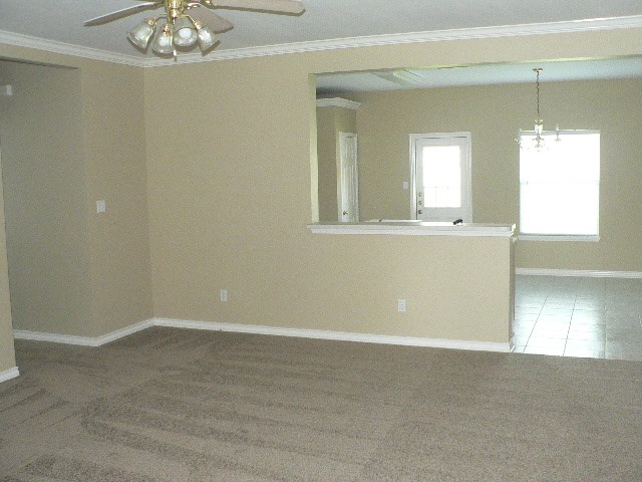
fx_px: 668
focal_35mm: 36
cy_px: 241
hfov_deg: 51.4
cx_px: 321
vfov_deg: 39.7
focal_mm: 6
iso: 400
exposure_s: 1/60
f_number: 2.8
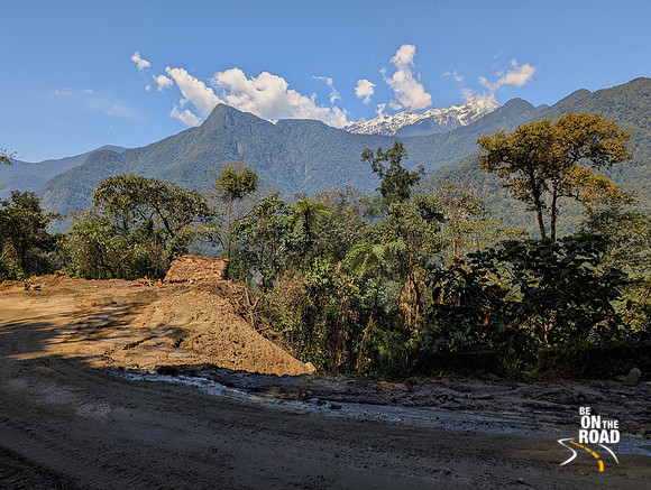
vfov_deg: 57.0
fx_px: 452
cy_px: 245
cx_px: 326
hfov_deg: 71.5
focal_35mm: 24
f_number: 1.68
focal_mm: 6.9
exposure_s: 1/980
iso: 18
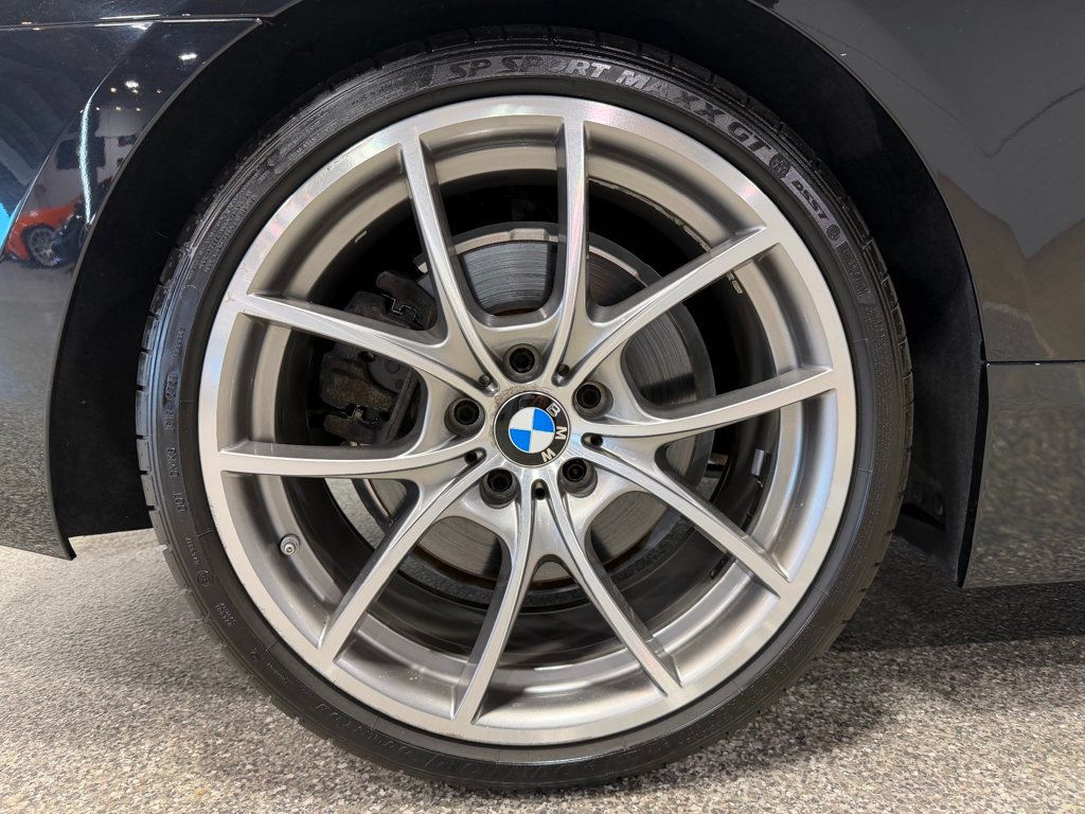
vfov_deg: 56.8
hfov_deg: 71.6
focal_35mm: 24
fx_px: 752
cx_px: 542
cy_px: 407
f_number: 1.78
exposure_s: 1/120
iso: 160
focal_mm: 6.76
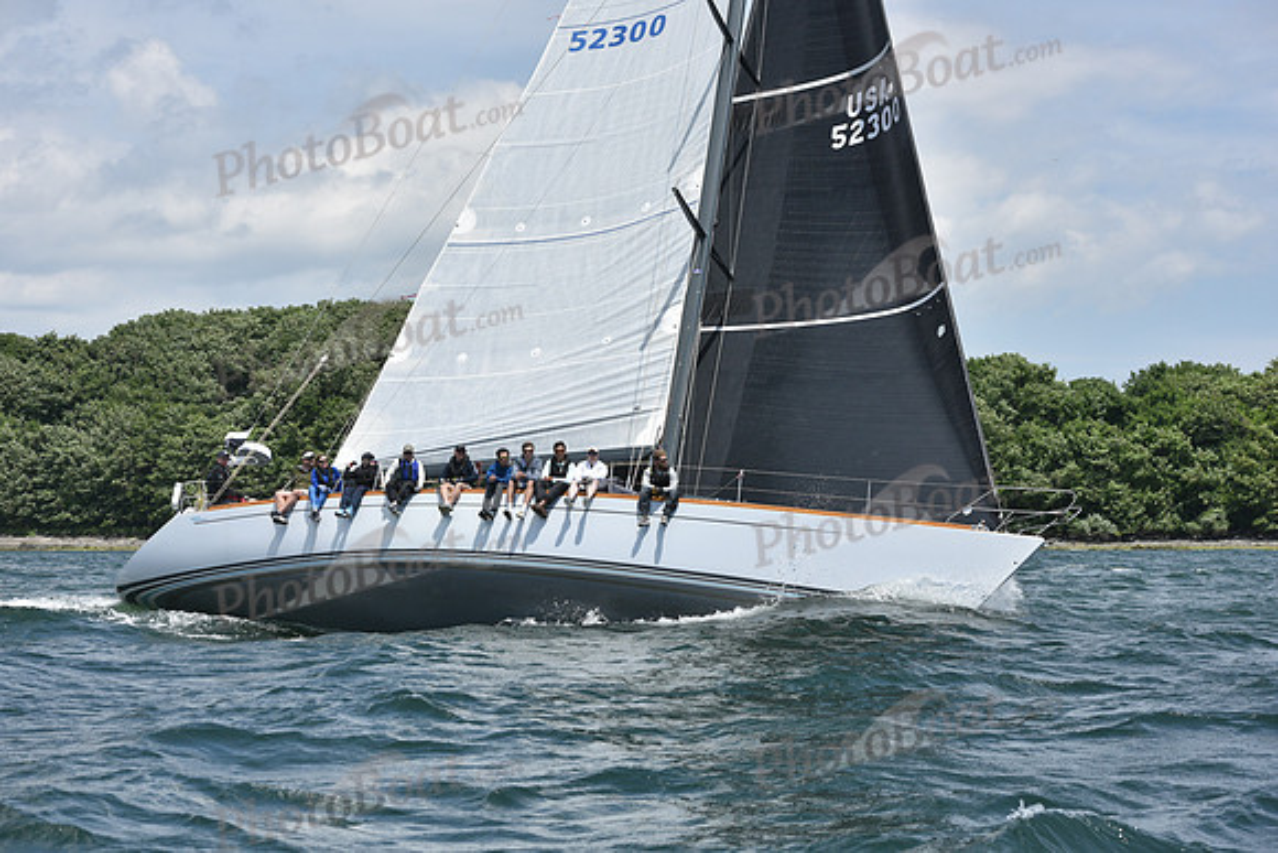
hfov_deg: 27.0
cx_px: 639
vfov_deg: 18.2
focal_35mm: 75
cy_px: 426
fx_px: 2663
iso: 250
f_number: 8
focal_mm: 75
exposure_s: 1/1250
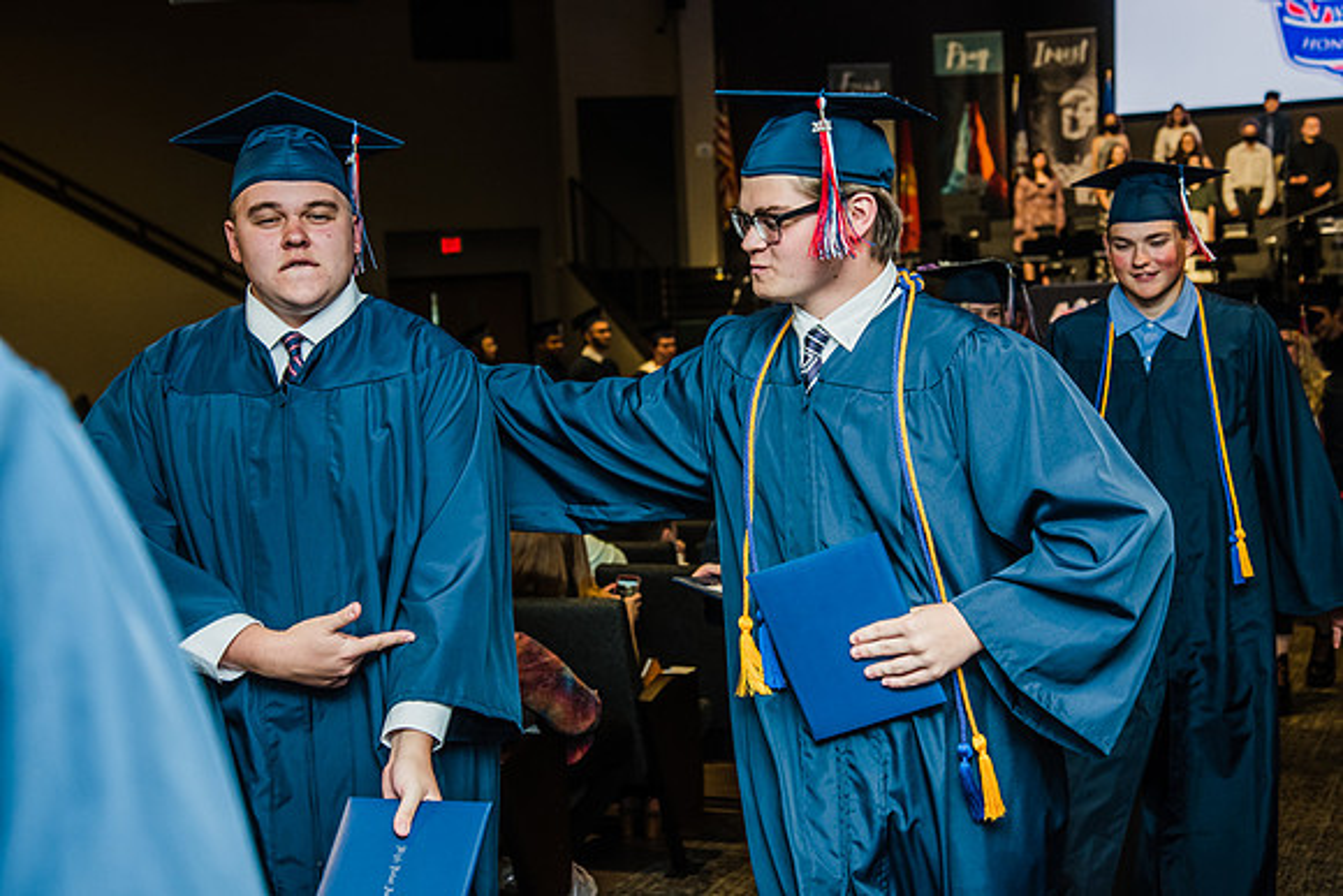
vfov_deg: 24.0
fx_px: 2110
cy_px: 409
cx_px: 730
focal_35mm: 57
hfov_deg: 35.3
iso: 800
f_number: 4.5
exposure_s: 1/200
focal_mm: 52
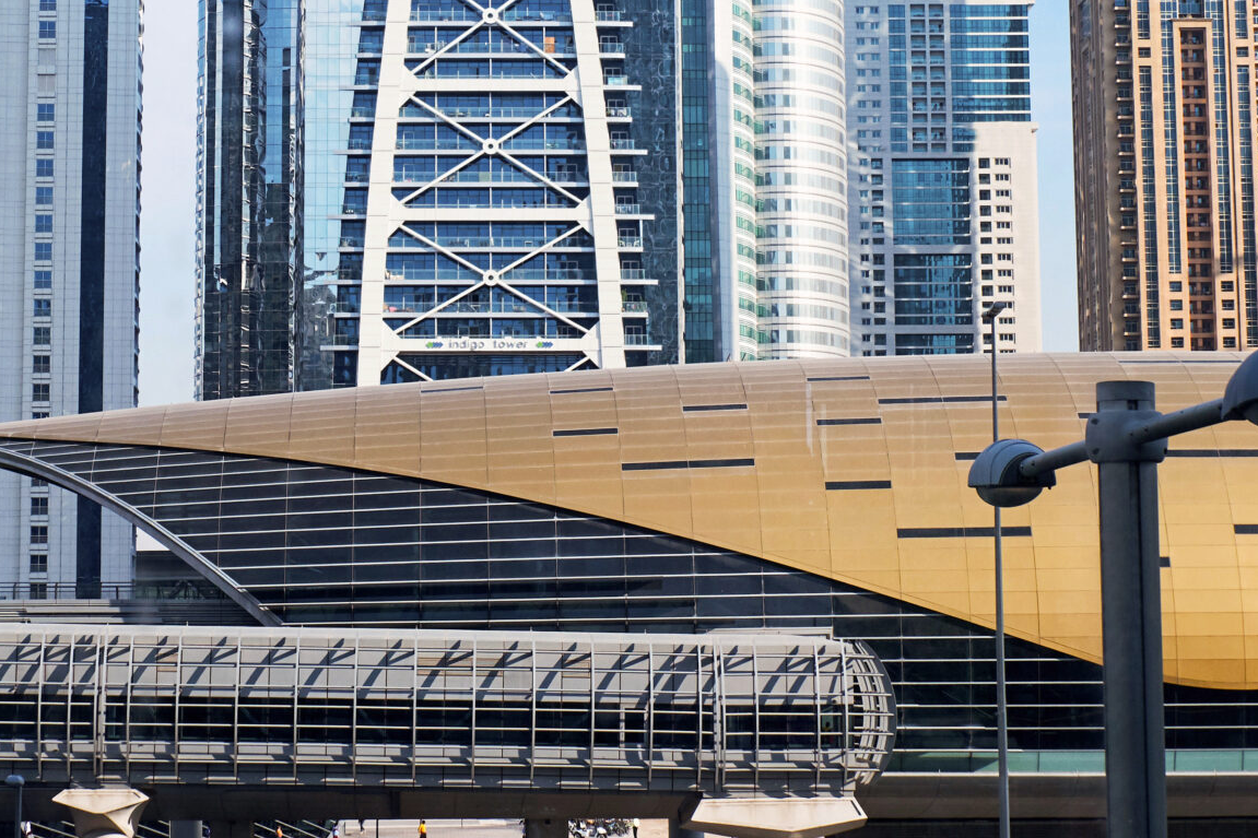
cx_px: 538
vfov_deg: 15.3
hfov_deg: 22.9
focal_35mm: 89
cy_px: 223
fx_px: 3109
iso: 250
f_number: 8
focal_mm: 26.9
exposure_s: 1/150
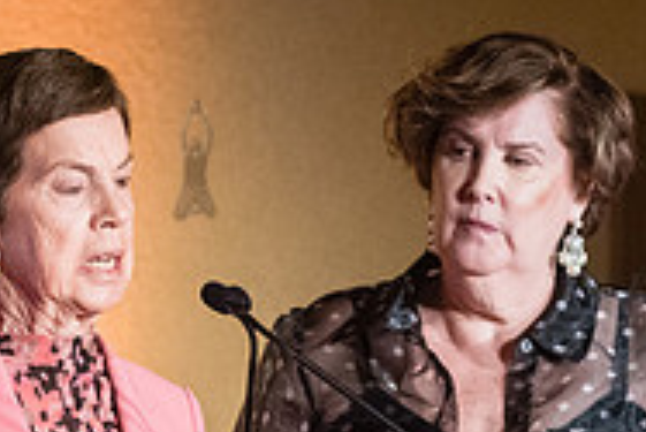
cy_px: 492
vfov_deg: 4.8
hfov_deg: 7.2
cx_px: 193
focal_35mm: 285
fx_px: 5118
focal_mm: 92
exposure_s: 1/200
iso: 6400
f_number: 4
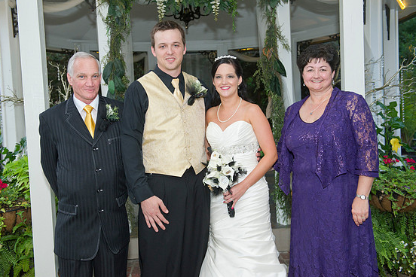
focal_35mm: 42
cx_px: 203
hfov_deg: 46.4
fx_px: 485
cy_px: 135
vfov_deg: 31.9
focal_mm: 40
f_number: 4
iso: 800
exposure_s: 1/125
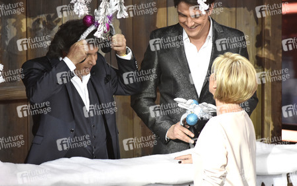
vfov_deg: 2.8
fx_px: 3731
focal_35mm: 461
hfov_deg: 4.6
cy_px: 93
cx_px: 149
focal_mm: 300
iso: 4000
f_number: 4.5
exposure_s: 1/320
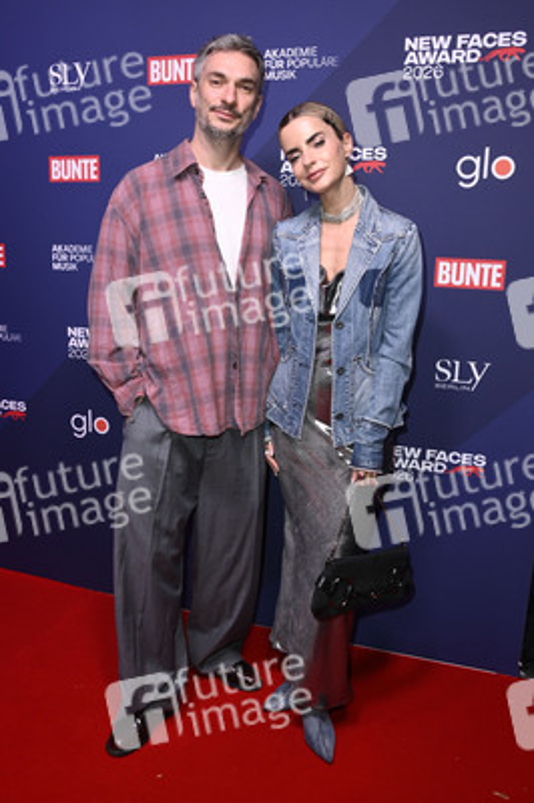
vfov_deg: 58.8
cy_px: 402
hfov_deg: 41.0
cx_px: 267
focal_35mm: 32
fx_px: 713
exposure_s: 1/250
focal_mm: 32
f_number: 5.6
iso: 1000
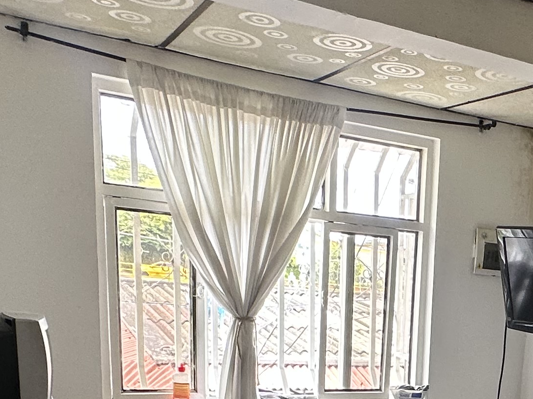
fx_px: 800
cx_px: 478
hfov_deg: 34.8
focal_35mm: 52
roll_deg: -6.5
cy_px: 486
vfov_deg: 25.1
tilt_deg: -13.3
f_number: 2.2
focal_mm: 2.22
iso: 64
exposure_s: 1/99
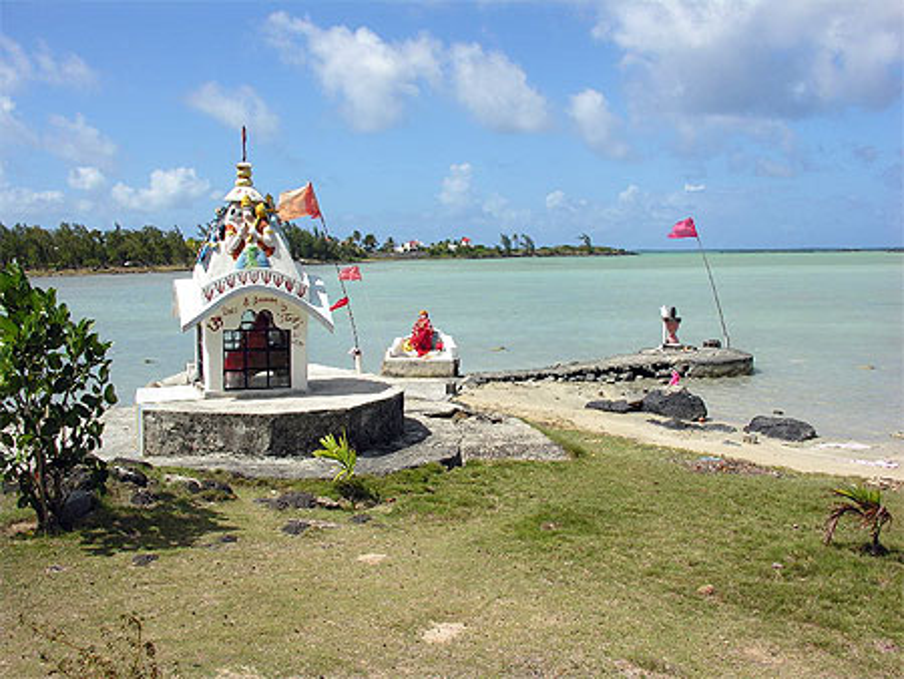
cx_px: 452
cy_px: 340
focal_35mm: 35
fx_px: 915
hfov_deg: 52.6
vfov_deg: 40.7
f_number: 6.3
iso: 50
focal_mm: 8.9
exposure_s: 1/237
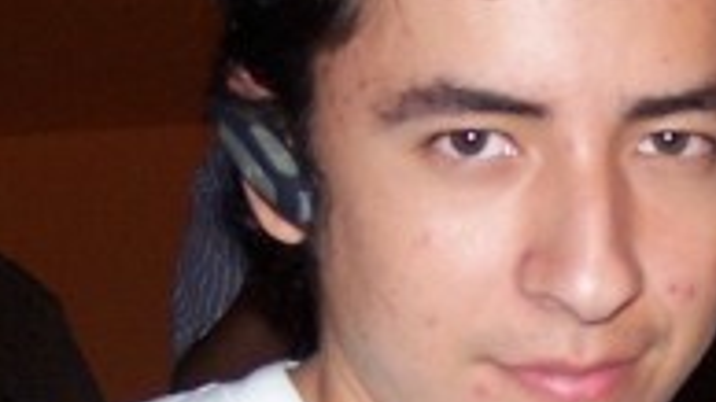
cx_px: 742
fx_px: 2429
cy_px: 465
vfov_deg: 9.4
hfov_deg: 16.4
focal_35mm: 128
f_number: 2.8
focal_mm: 6.3
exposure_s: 1/60
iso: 140
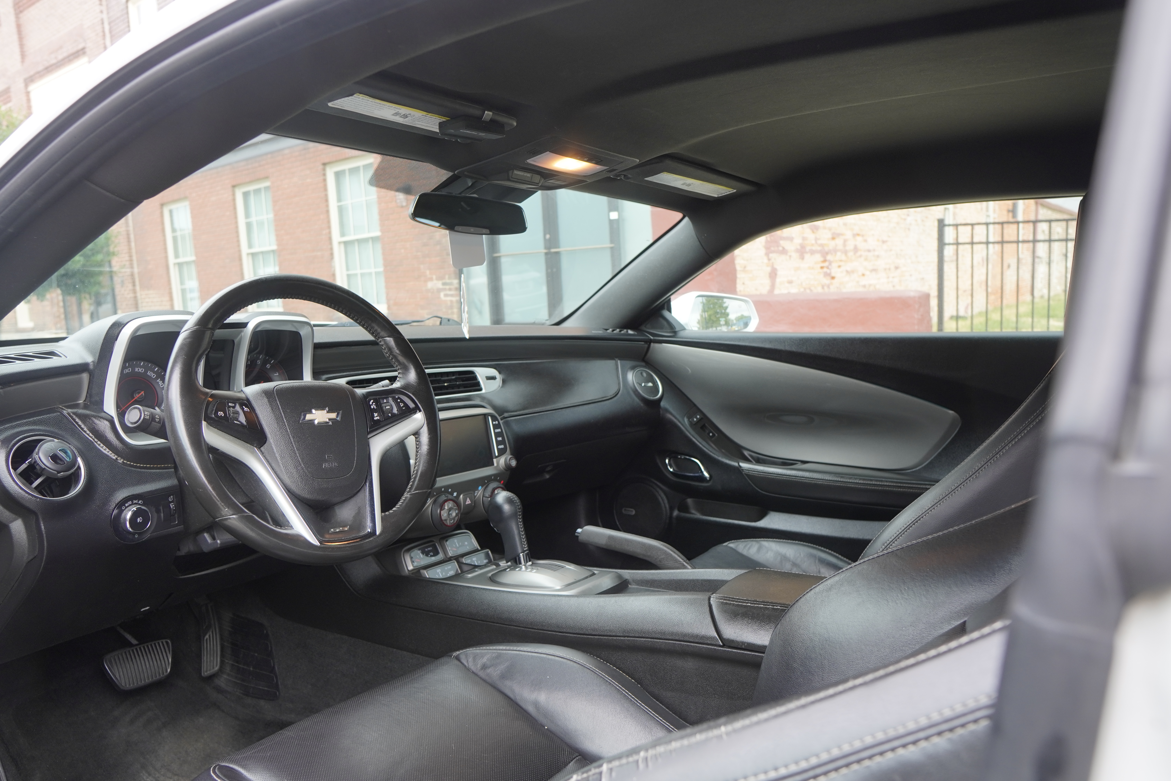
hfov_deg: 73.7
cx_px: 586
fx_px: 781
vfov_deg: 53.1
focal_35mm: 24
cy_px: 390
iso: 250
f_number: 4
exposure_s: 1/60
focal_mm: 16
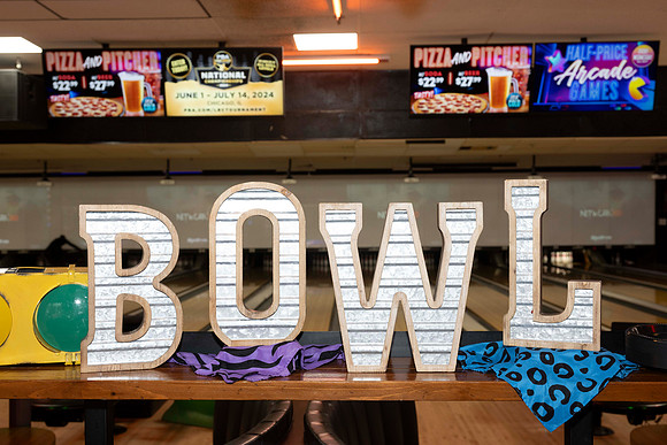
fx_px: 780
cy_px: 222
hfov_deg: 46.3
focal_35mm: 42
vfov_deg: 31.8
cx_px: 334
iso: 800
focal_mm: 41
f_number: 5.6
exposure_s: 1/50
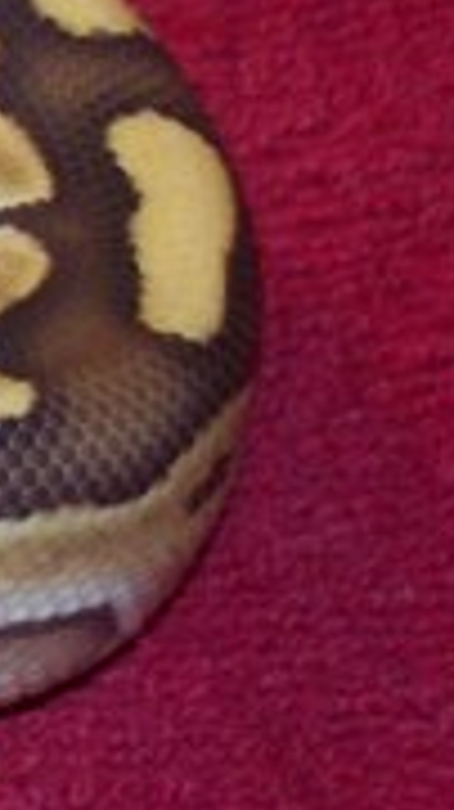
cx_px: -926
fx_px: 5811
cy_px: 567
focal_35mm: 271
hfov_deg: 4.3
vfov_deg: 8.0
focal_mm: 11.6
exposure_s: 1/95.5
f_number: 3.8
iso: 80
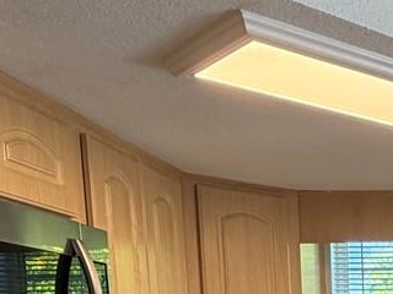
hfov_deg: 24.6
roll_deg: +0.6
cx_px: 497
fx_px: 795
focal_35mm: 70
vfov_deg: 18.2
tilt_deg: -8.2
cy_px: 468
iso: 160
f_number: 2.2
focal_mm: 2.22
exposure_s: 1/120
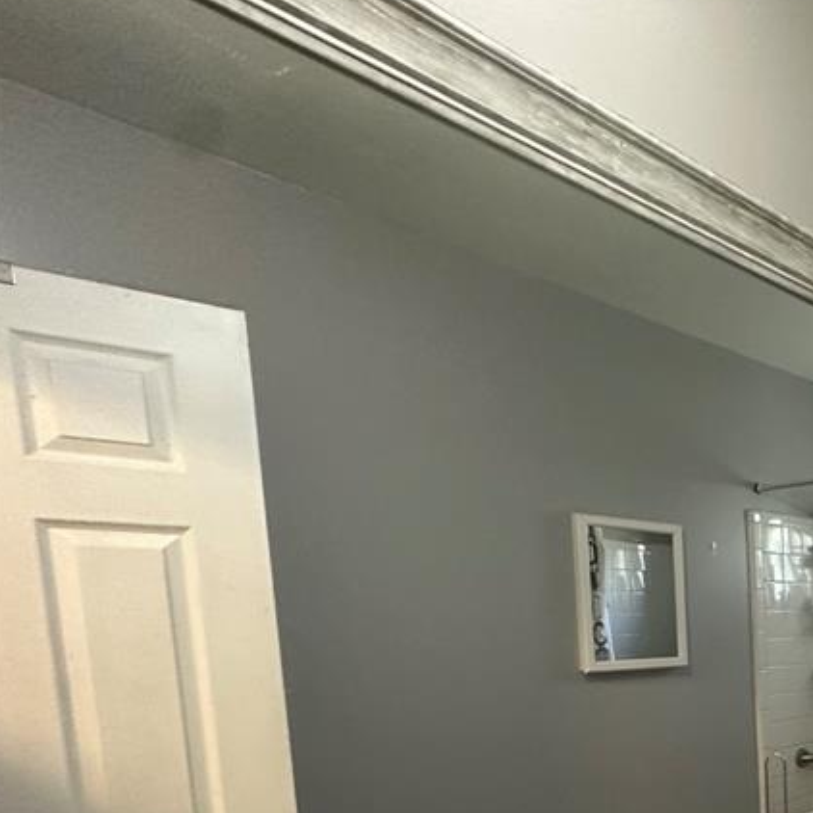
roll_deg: +1.2
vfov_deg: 49.0
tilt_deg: -6.5
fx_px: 797
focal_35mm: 30
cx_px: 975
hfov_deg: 39.3
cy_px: 711
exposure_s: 1/60
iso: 500
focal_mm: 2.22
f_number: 2.2
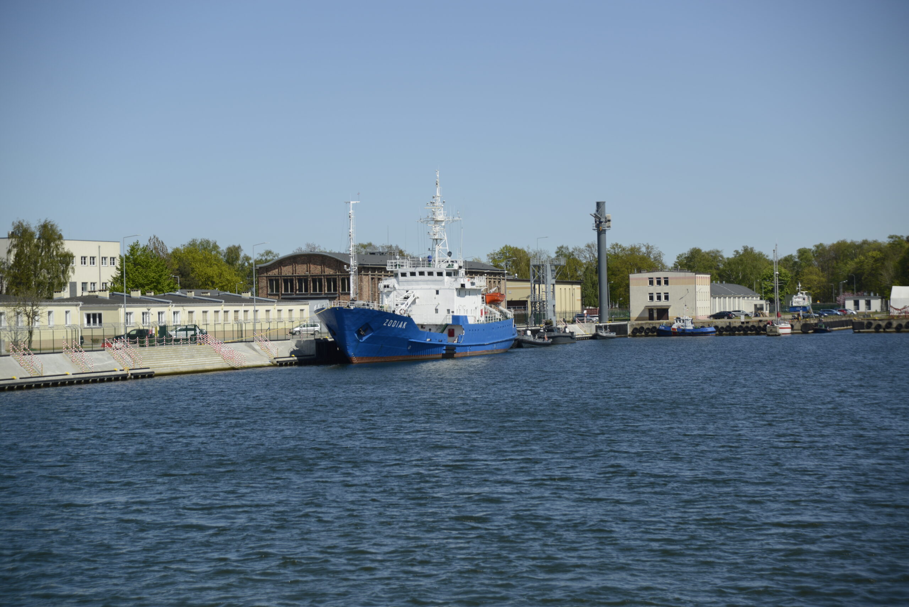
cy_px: 304
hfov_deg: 23.9
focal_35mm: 85
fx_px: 2147
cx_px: 454
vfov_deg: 16.1
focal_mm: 85
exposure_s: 1/1600
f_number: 4
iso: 110
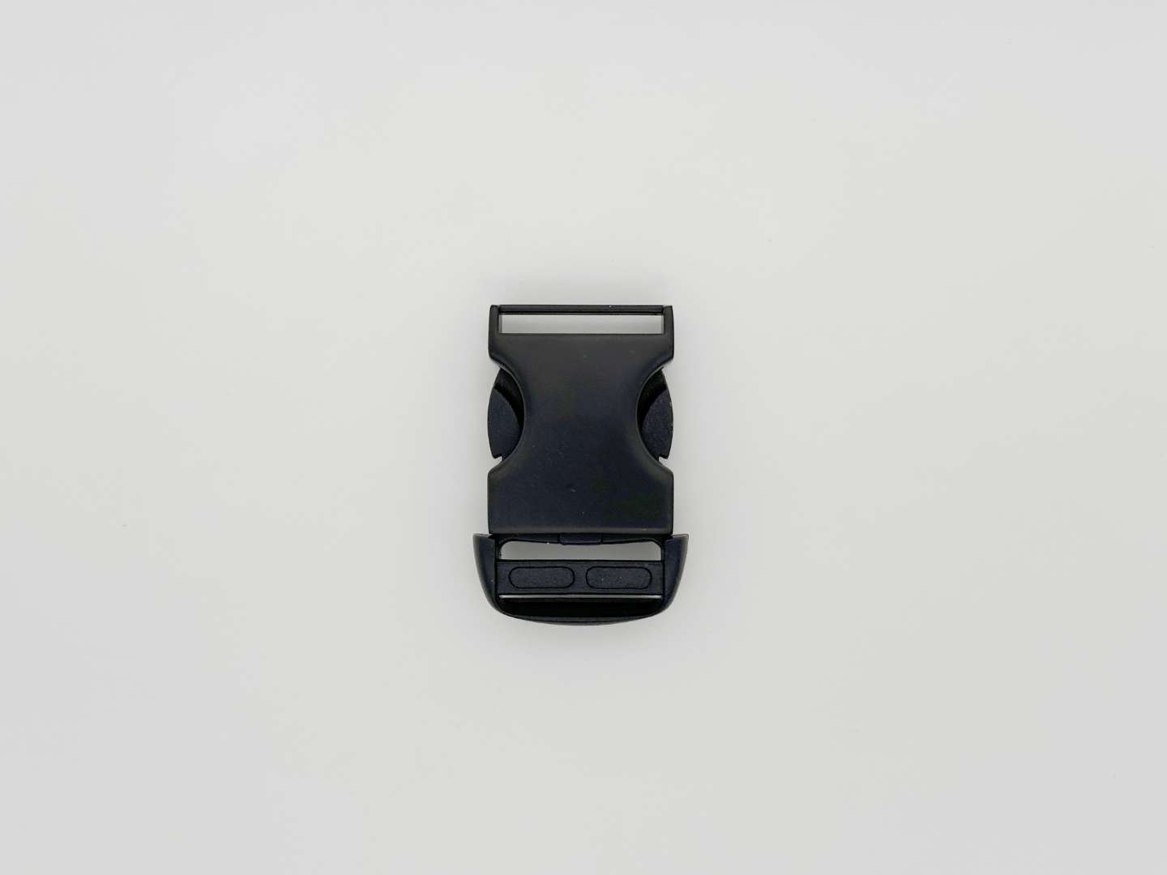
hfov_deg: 39.7
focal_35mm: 48
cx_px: 584
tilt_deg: -86.8
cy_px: 438
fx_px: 1618
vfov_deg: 30.3
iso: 64
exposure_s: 1/2114
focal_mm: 6.86
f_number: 1.78
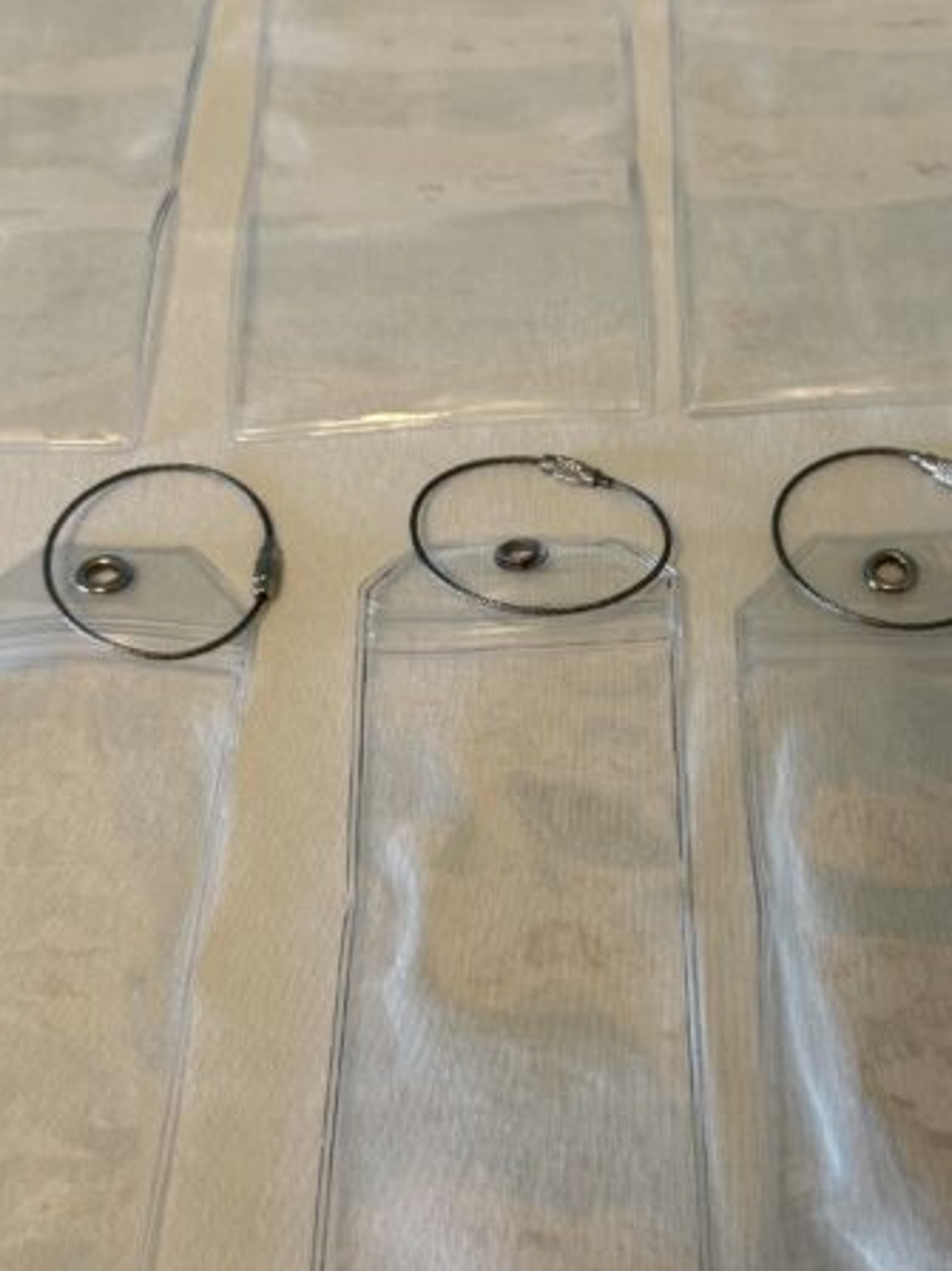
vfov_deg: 34.9
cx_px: 725
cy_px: 660
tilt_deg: -54.1
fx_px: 2018
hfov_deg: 26.2
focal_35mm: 55
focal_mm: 6.76
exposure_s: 1/60
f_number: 1.78
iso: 250
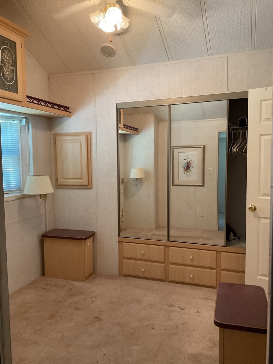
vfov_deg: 61.7
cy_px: 182
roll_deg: +1.4
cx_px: 136
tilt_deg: -3.4
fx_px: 305
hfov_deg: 48.2
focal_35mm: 29
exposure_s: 1/60
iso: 160
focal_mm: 3
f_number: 1.8
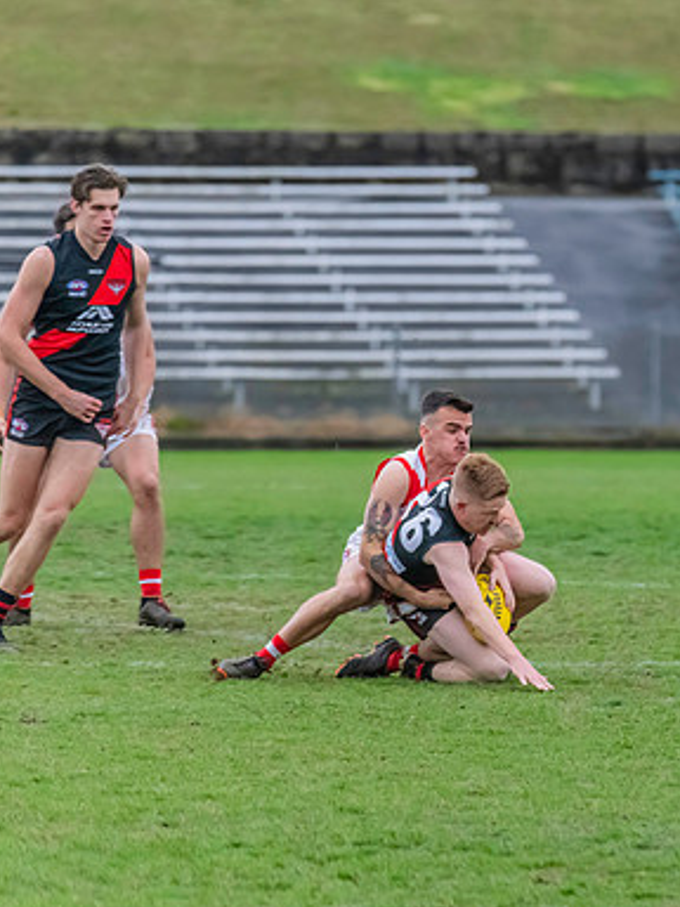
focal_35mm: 592
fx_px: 15506
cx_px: 684
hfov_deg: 2.5
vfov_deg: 3.3
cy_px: 469
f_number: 6
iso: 9000
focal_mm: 380
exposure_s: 1/2500
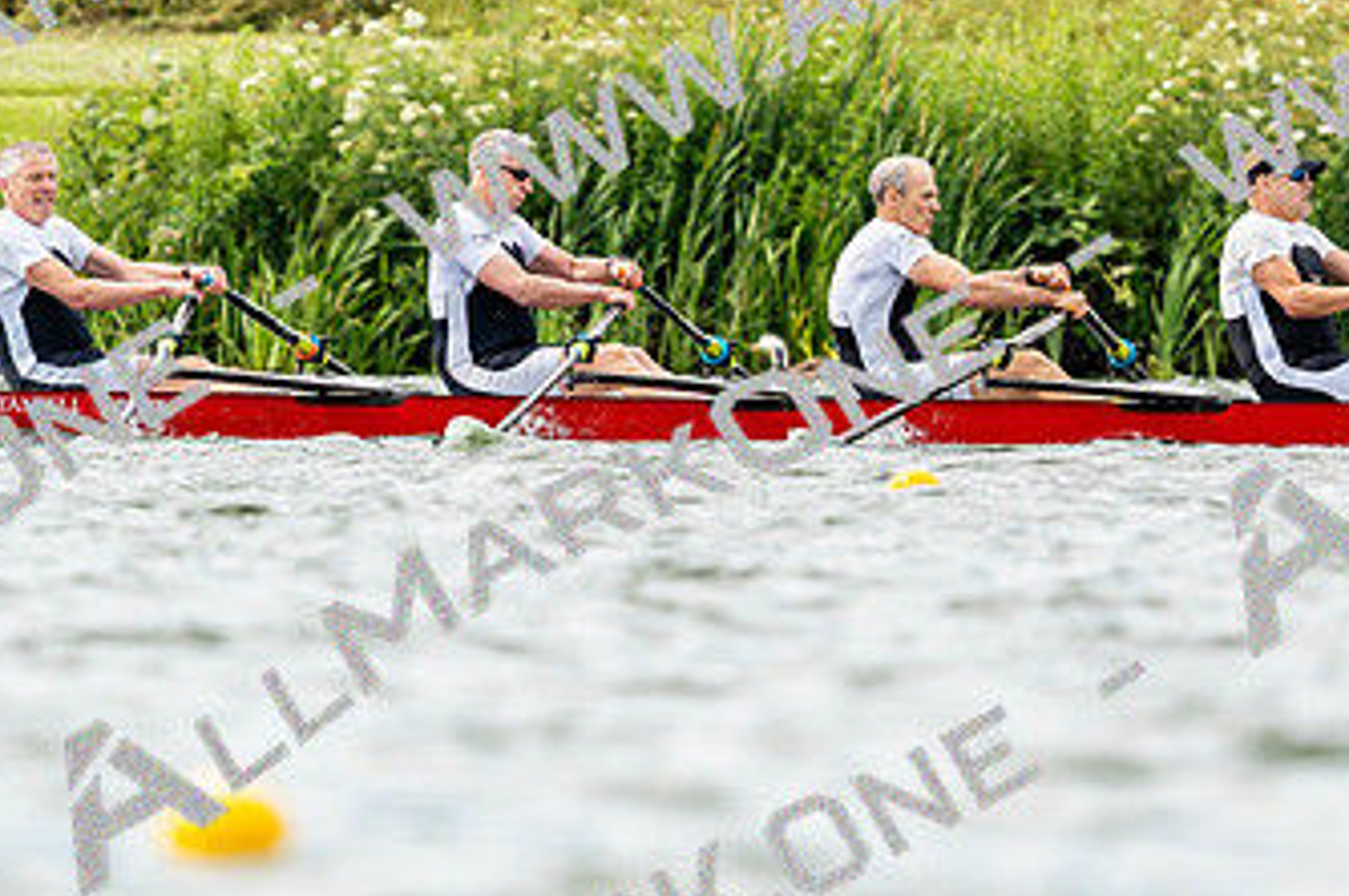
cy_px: 272
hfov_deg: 2.7
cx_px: 885
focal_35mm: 753
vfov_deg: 1.8
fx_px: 28188
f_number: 6.3
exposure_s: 1/2000
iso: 400
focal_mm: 433
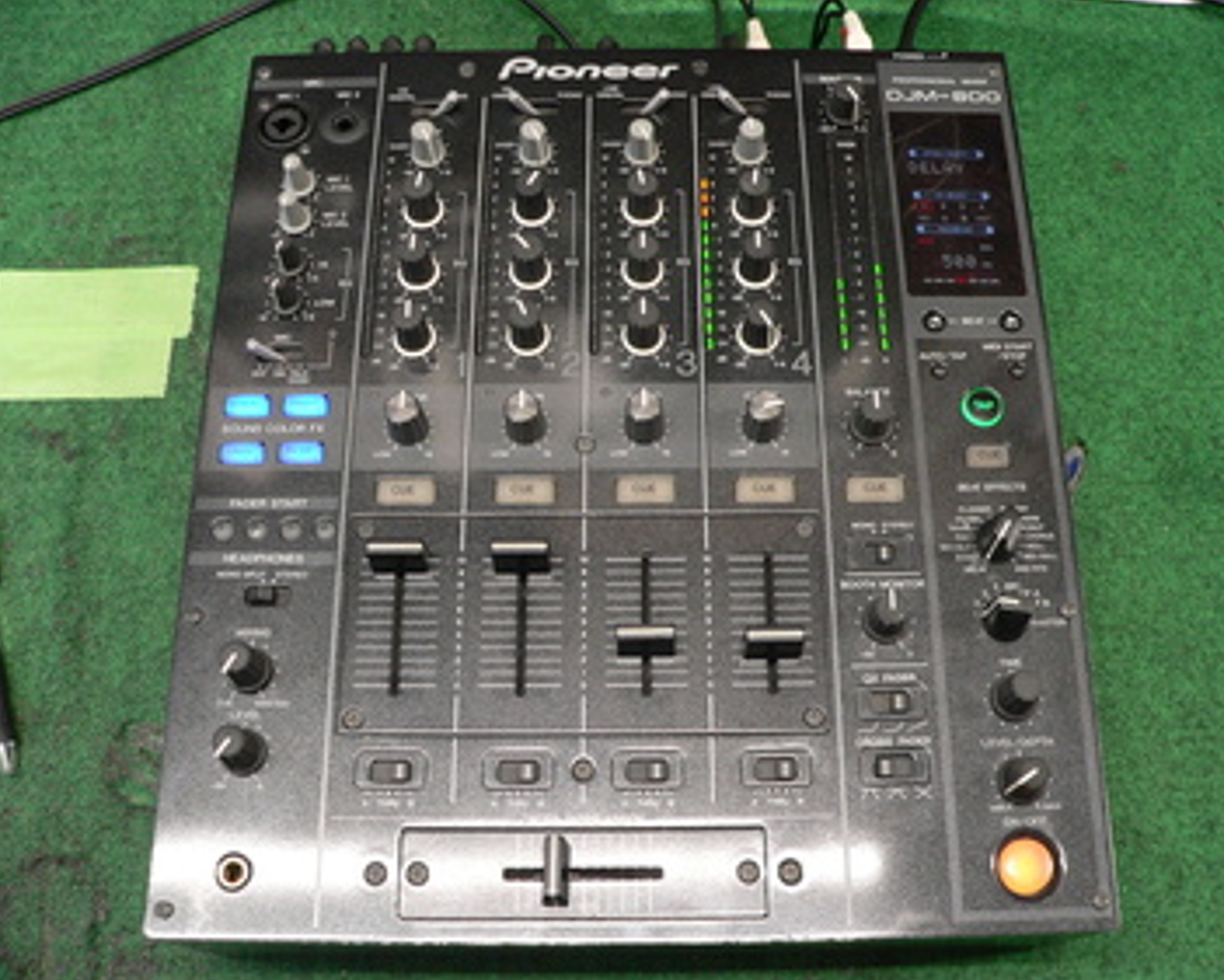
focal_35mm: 38
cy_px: 487
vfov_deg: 39.2
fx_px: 1377
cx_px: 652
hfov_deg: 47.9
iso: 200
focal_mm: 6
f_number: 2.8
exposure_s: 1/20
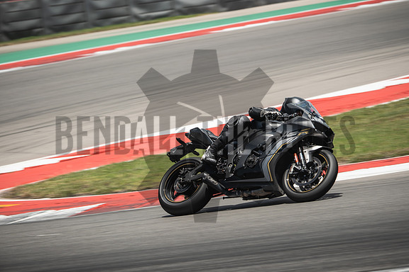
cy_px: 136
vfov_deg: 4.6
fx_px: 3431
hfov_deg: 6.8
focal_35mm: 302
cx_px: 205
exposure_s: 1/250
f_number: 5.6
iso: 125
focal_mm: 200
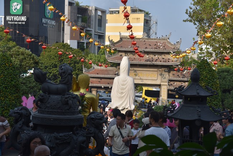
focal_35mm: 66
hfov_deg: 30.5
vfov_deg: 20.6
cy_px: 78
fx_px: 427
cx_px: 116
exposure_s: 1/640
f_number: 6.3
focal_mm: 66
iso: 200
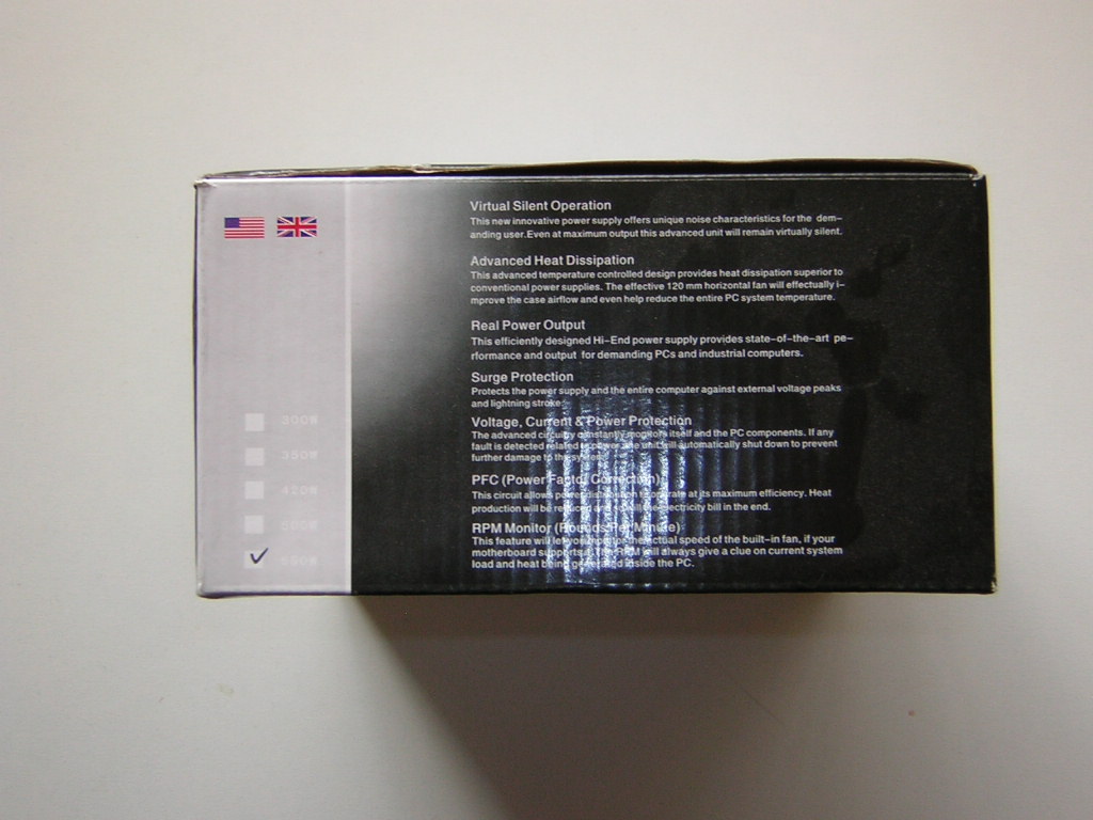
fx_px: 1705
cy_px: 410
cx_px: 546
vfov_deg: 27.0
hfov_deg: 35.5
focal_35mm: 54
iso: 50
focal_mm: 7.1
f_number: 3.2
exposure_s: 1/30
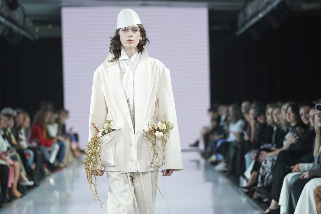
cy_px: 107
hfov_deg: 18.8
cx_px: 160
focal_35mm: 109
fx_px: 972
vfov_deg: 12.6
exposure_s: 1/400
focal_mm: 109
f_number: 2.8
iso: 400
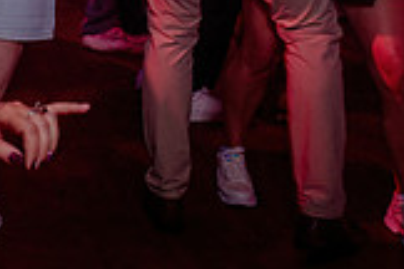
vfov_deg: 13.6
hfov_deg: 19.9
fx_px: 1032
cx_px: -154
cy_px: -181
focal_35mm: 92
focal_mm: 24
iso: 800
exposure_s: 1/30
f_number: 2.8
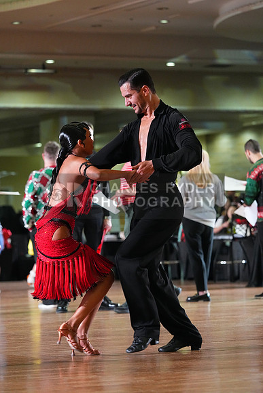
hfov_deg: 8.7
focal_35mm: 158
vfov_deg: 13.0
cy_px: 196
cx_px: 132
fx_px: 1730
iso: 8000
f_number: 4.5
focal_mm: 158
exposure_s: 1/400
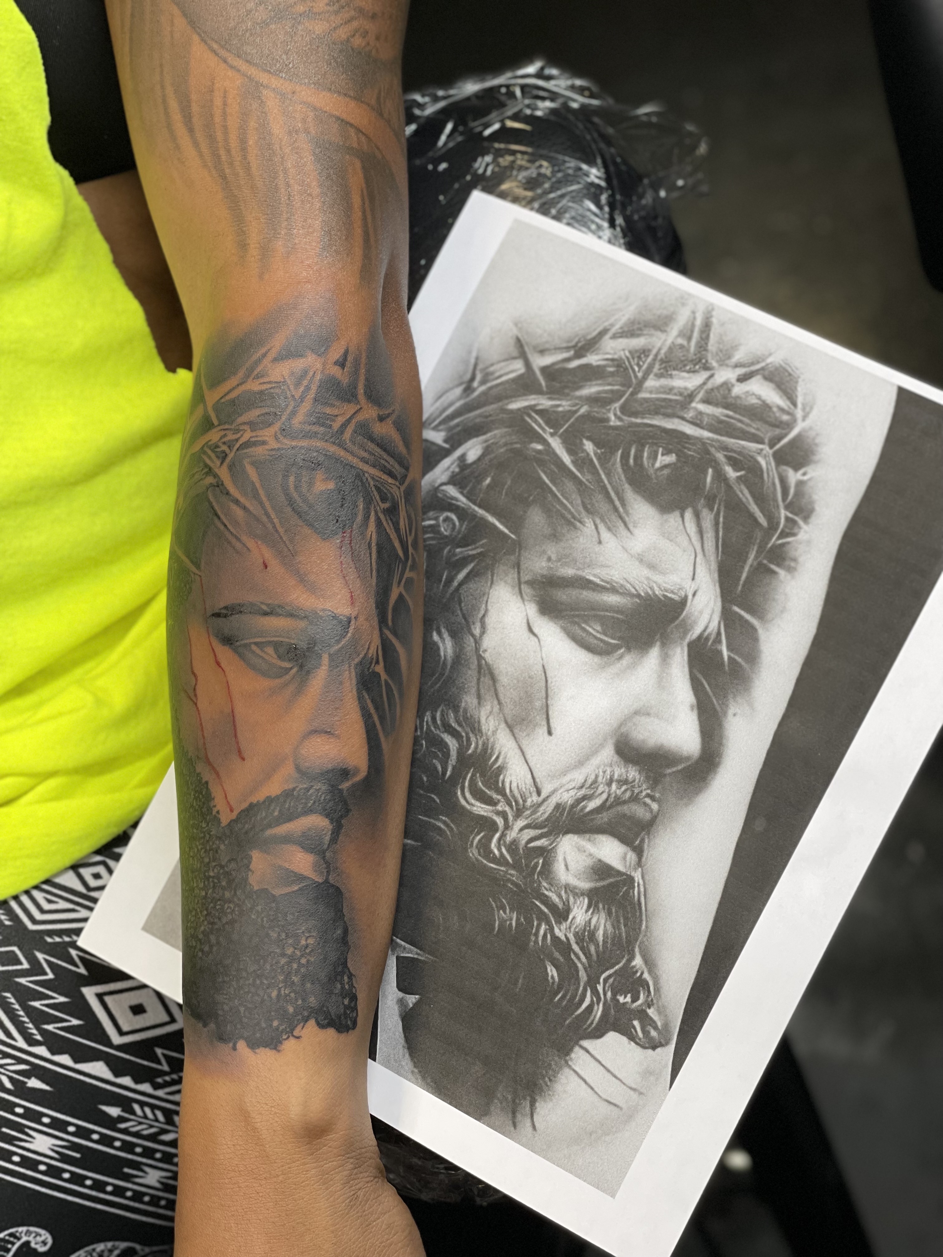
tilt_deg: -52.1
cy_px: 628
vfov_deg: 30.3
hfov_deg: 22.9
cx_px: 472
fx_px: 2325
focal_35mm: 64
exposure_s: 1/120
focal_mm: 7.5
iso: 125
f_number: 2.2
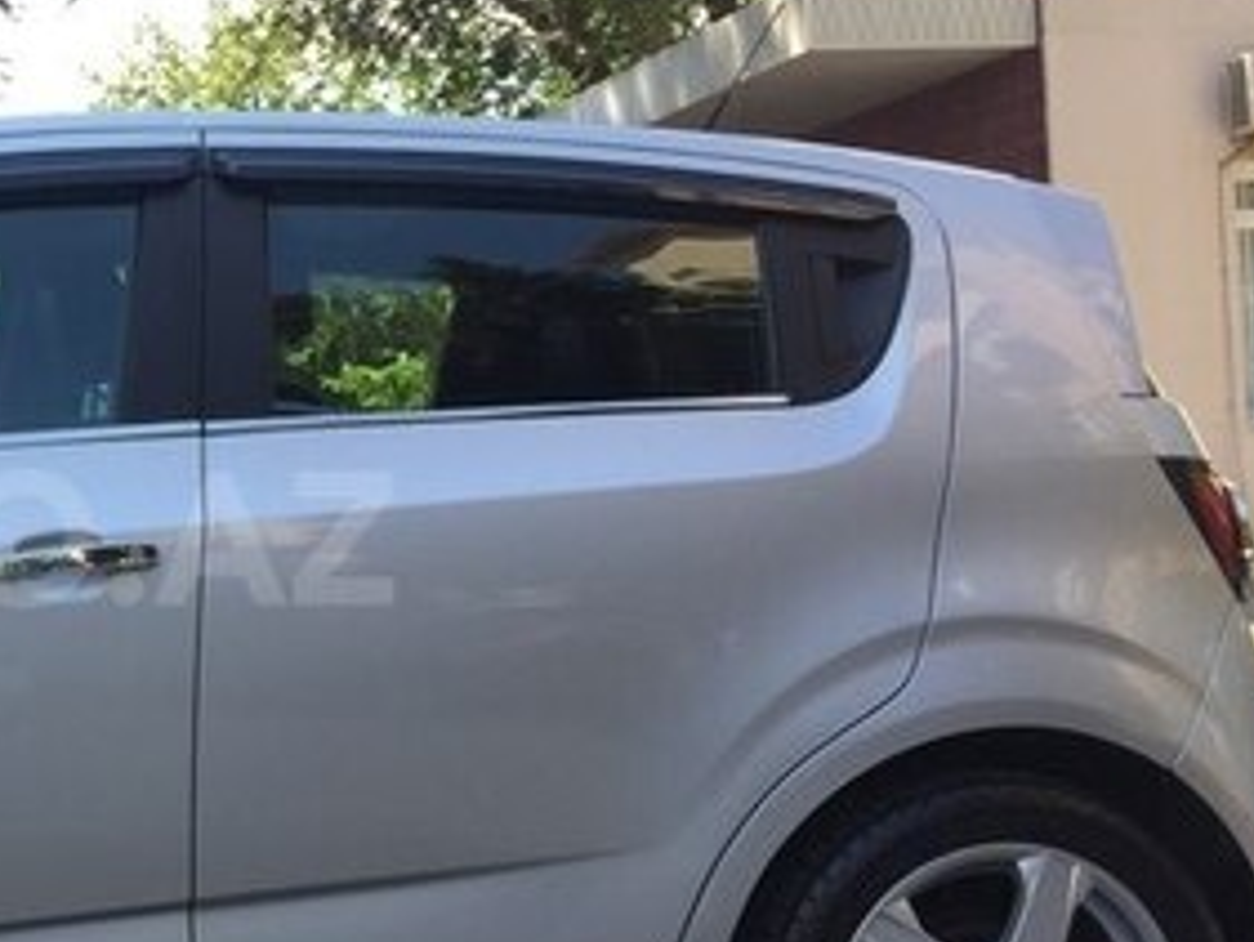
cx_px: -62
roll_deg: +1.2
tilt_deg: -0.9
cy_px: 538
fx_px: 2464
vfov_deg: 21.6
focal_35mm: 68
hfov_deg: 26.7
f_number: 2.2
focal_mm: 4.15
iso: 32
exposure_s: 1/395
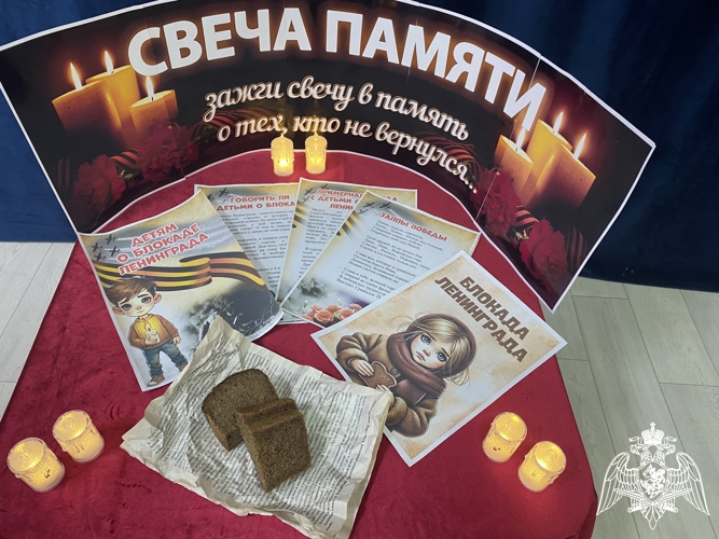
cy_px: 270
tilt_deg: -49.1
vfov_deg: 53.0
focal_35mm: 26
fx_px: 540
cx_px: 360
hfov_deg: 67.3
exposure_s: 1/50
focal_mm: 4.25
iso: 160
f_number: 1.8
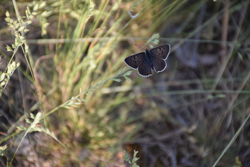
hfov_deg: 9.8
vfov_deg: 6.5
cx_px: 125
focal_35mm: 210
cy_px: 84
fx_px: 1458
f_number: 5.6
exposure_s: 1/500
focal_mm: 140
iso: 500
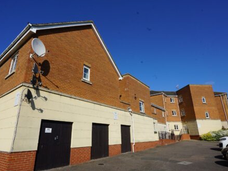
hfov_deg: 79.0
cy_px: 92
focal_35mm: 21
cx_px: 110
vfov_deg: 63.4
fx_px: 138
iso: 100
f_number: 14
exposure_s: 1/160
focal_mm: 16
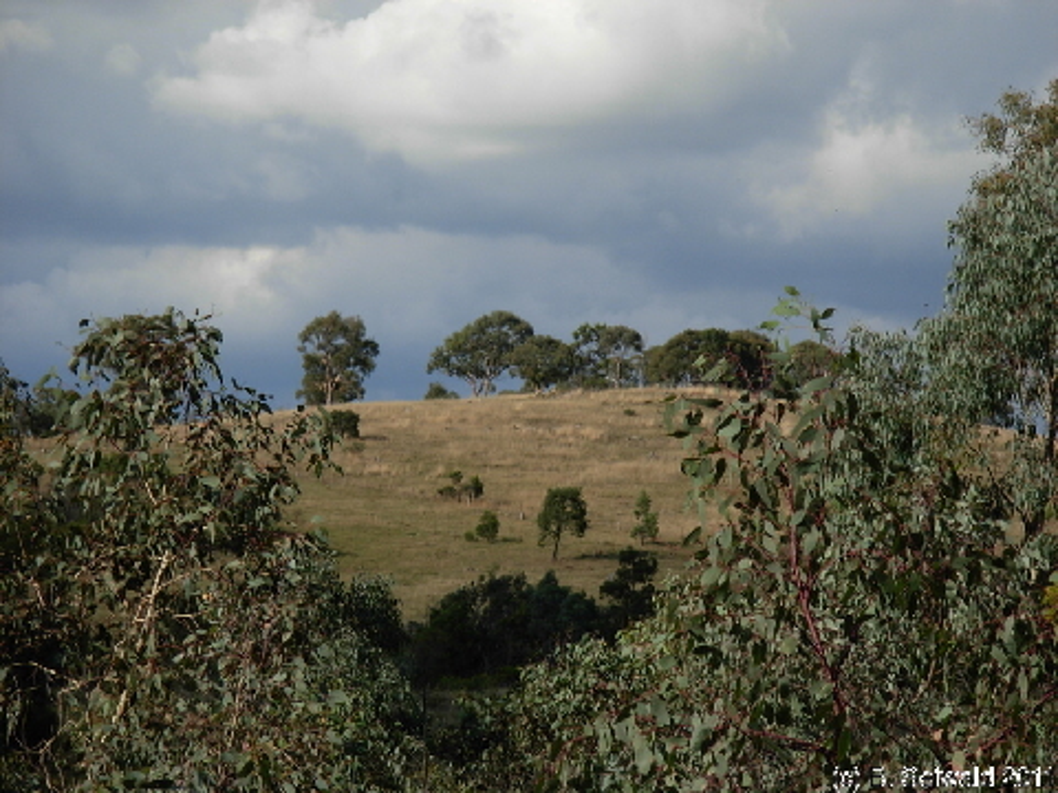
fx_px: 5807
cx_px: 529
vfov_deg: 7.8
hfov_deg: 10.4
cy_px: 396
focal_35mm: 190
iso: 79
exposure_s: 1/683
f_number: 5
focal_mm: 31.4
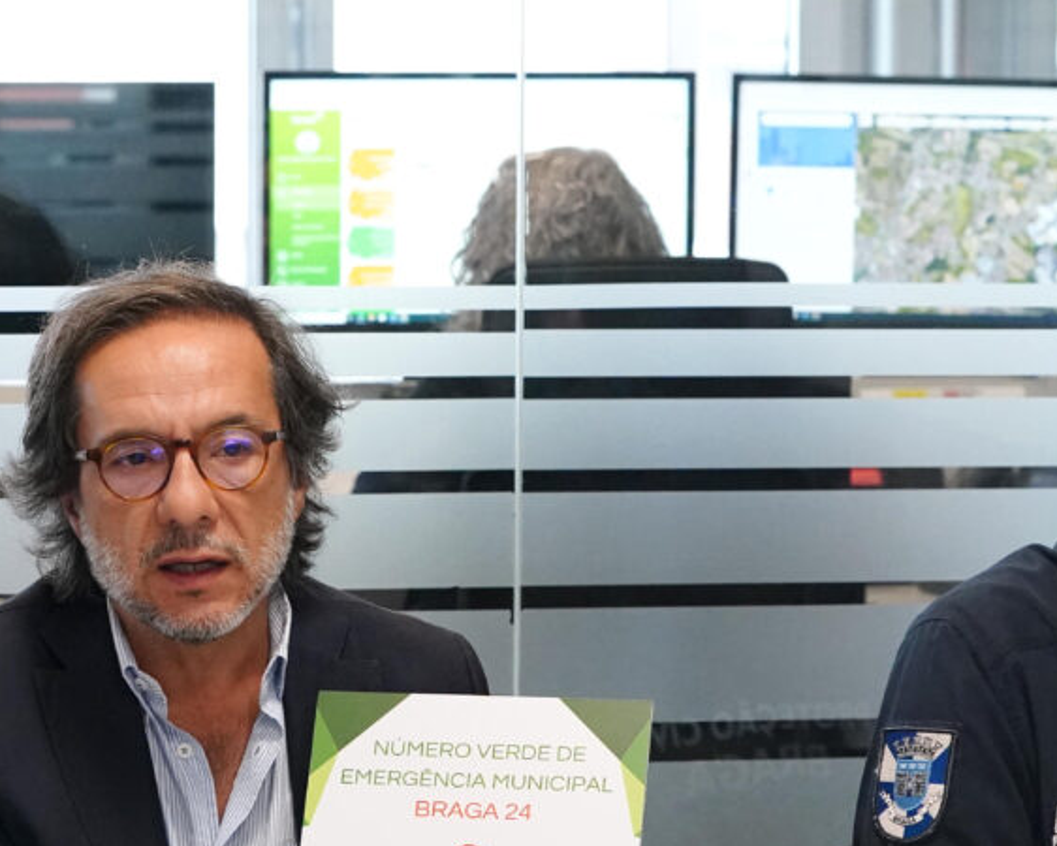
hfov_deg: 12.6
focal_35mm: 152
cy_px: 646
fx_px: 4757
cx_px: 229
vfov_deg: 10.1
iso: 8000
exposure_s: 1/200
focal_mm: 70
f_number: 5.6
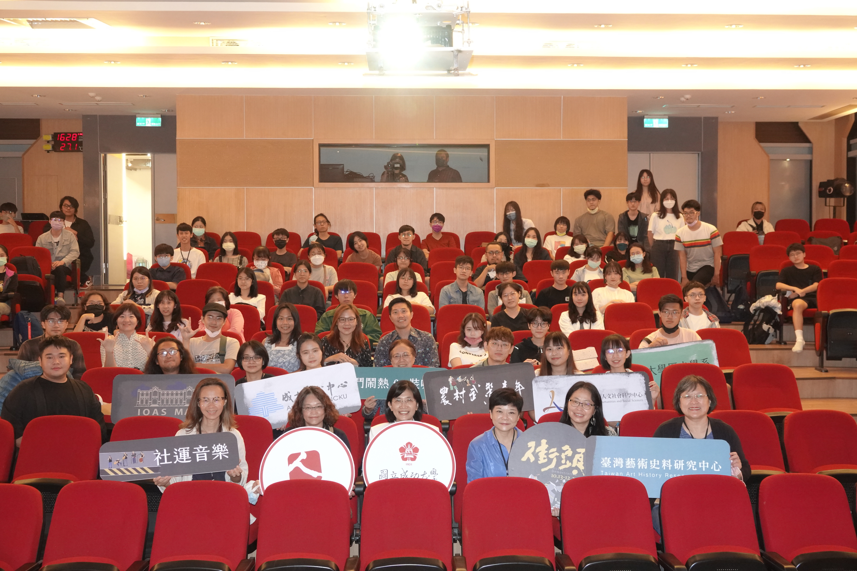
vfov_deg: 35.9
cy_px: 286
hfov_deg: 51.9
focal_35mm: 37
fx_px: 881
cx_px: 428
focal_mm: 13.7
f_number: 3.2
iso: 1600
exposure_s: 1/40
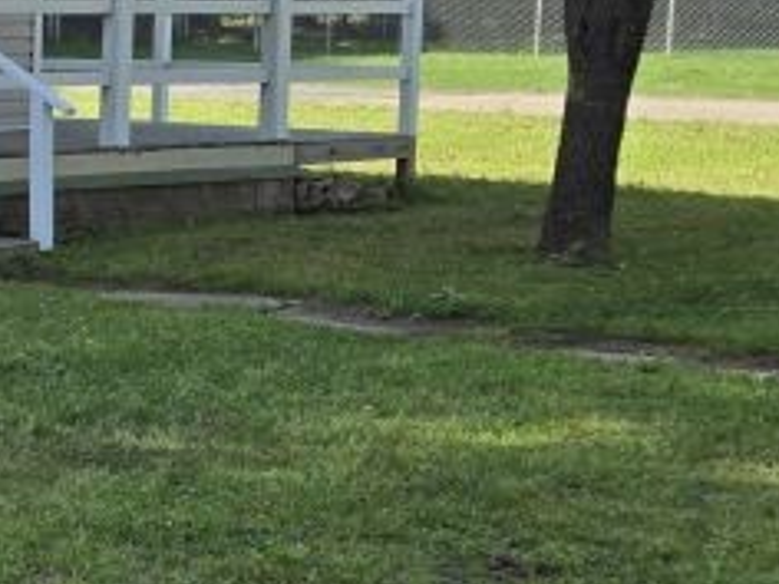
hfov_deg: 16.6
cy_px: 238
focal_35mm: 100
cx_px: -594
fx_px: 2250
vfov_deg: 14.8
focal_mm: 5.4
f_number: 1.8
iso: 25
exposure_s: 1/984
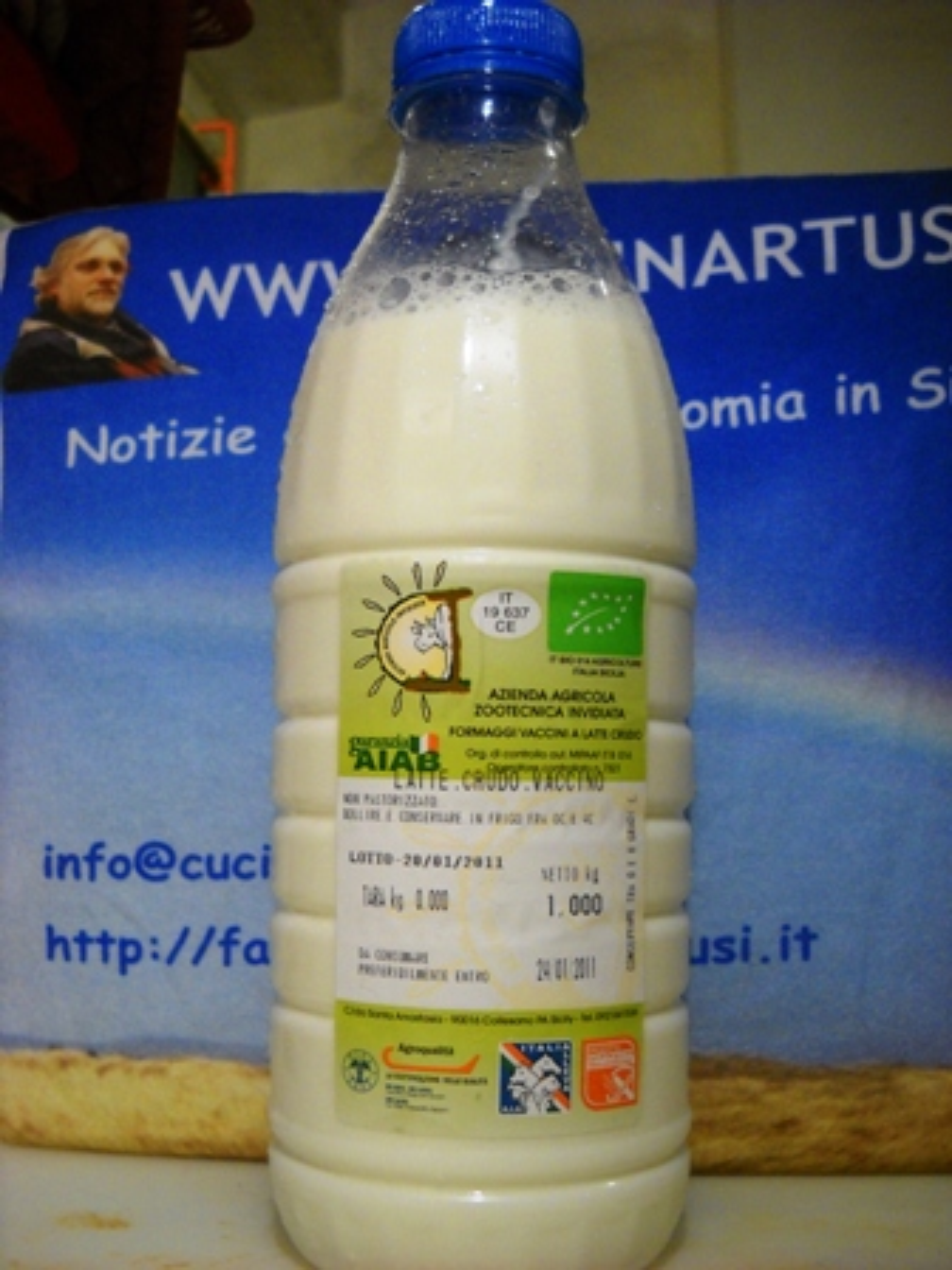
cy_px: 635
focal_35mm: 41
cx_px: 476
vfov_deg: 45.8
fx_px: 1503
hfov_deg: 35.1
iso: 351
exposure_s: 1/60
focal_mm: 6.72
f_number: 3.1
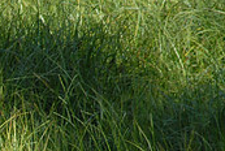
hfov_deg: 1.0
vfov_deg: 0.7
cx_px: -53
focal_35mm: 2015
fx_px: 12615
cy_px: 185
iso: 250
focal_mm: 400
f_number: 8
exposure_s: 1/250
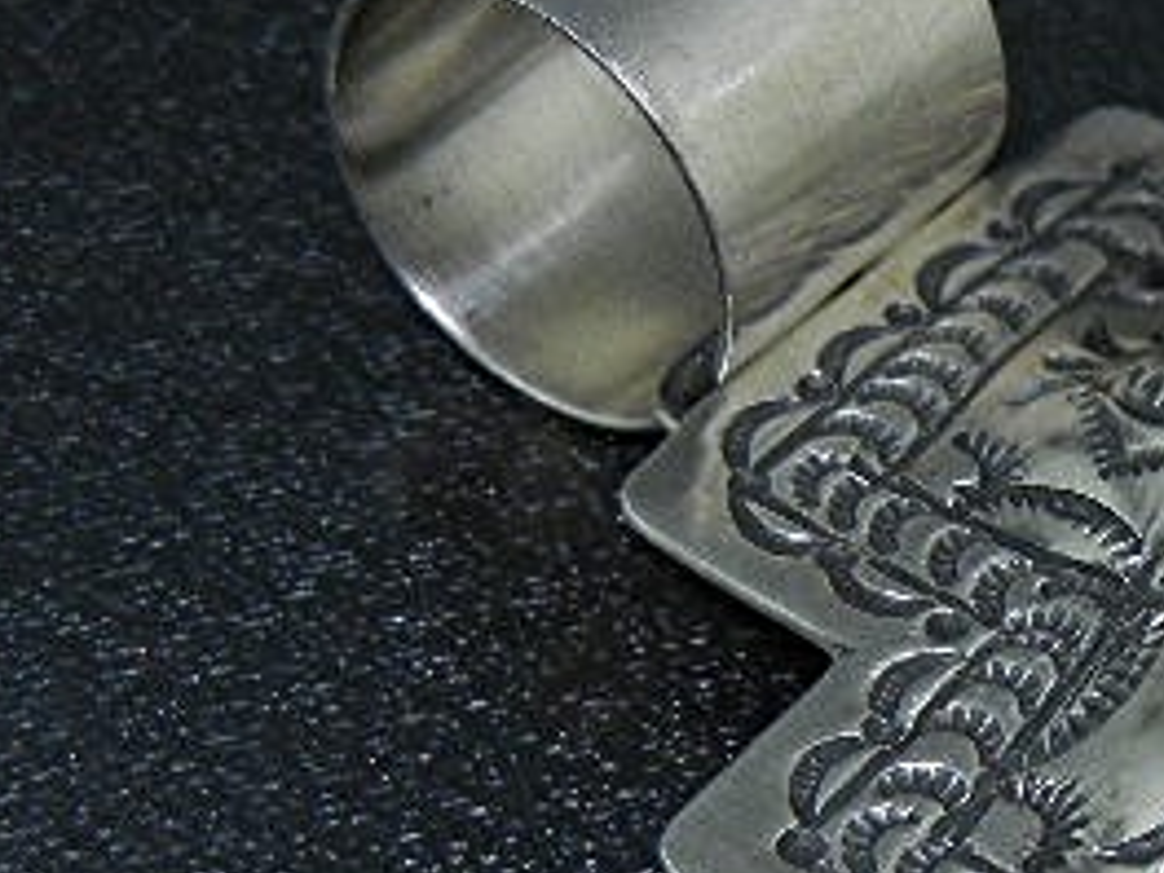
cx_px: 1354
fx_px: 3665
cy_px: 683
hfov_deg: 17.3
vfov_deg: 13.5
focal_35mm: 109
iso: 420
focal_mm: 8.1
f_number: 7.6
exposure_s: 1/30
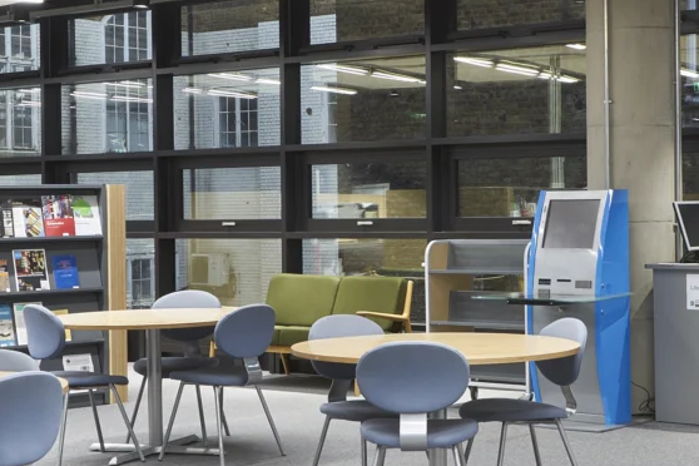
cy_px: 189
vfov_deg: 17.5
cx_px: 482
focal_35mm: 78
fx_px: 1514
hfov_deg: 25.8
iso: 100
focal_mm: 17
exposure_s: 1
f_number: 10
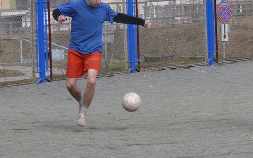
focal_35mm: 315
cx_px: 126
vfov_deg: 4.2
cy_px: 71
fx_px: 2172
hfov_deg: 6.7
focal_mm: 35.1
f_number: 5.6
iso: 100
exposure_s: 1/250
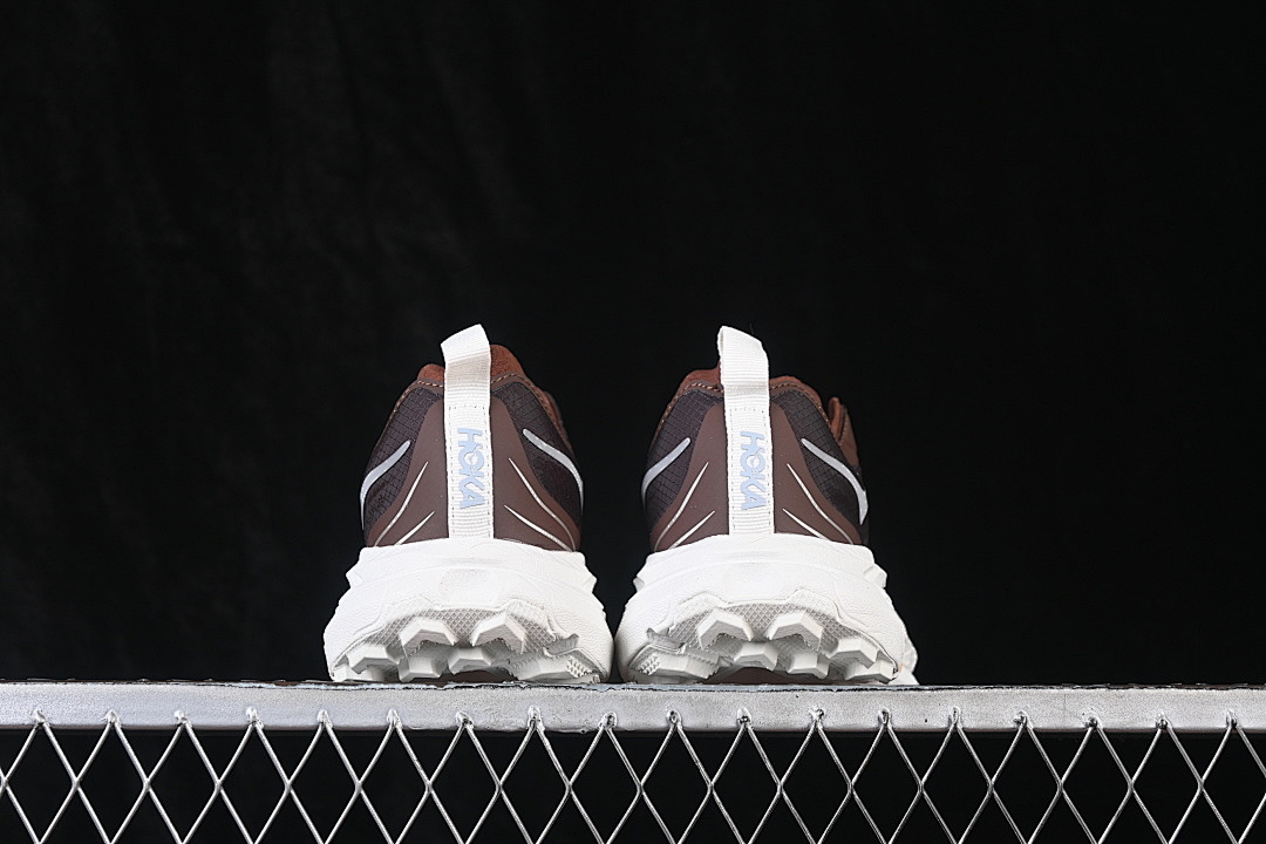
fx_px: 2637
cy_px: 422
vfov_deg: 18.2
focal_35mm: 75
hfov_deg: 27.0
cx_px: 633
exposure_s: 1/80
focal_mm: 50
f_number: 6.3
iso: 160
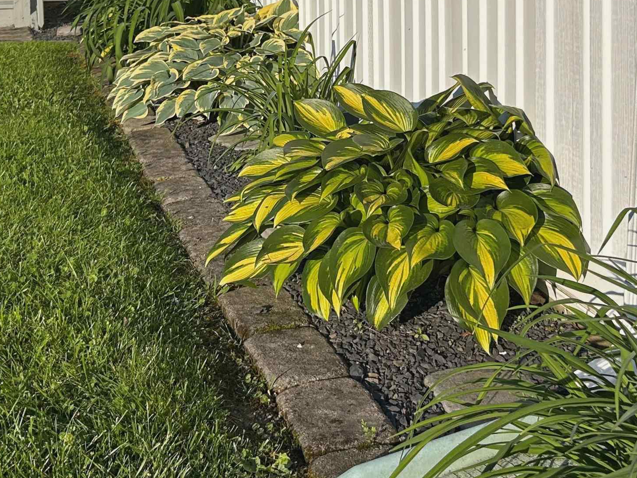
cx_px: 319
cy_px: 148
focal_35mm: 55
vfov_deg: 26.4
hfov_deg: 34.9
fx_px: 1012
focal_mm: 5.7
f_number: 1.5
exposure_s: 1/6993
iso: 50
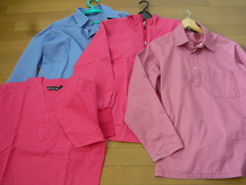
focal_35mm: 36
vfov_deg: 39.7
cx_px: 131
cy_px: 98
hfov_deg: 51.3
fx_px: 256
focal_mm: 5.5
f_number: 2.8
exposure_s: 1/25
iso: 400
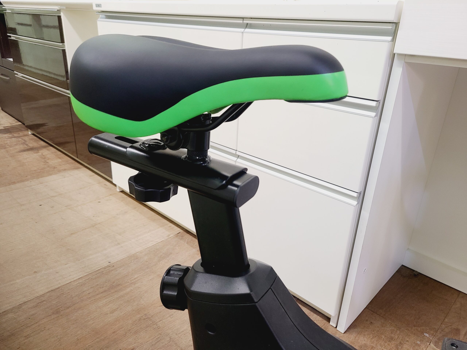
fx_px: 351
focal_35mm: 26
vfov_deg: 53.1
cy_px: 175
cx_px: 234
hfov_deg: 67.3
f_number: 1.8
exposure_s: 1/50
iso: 160
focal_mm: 5.4
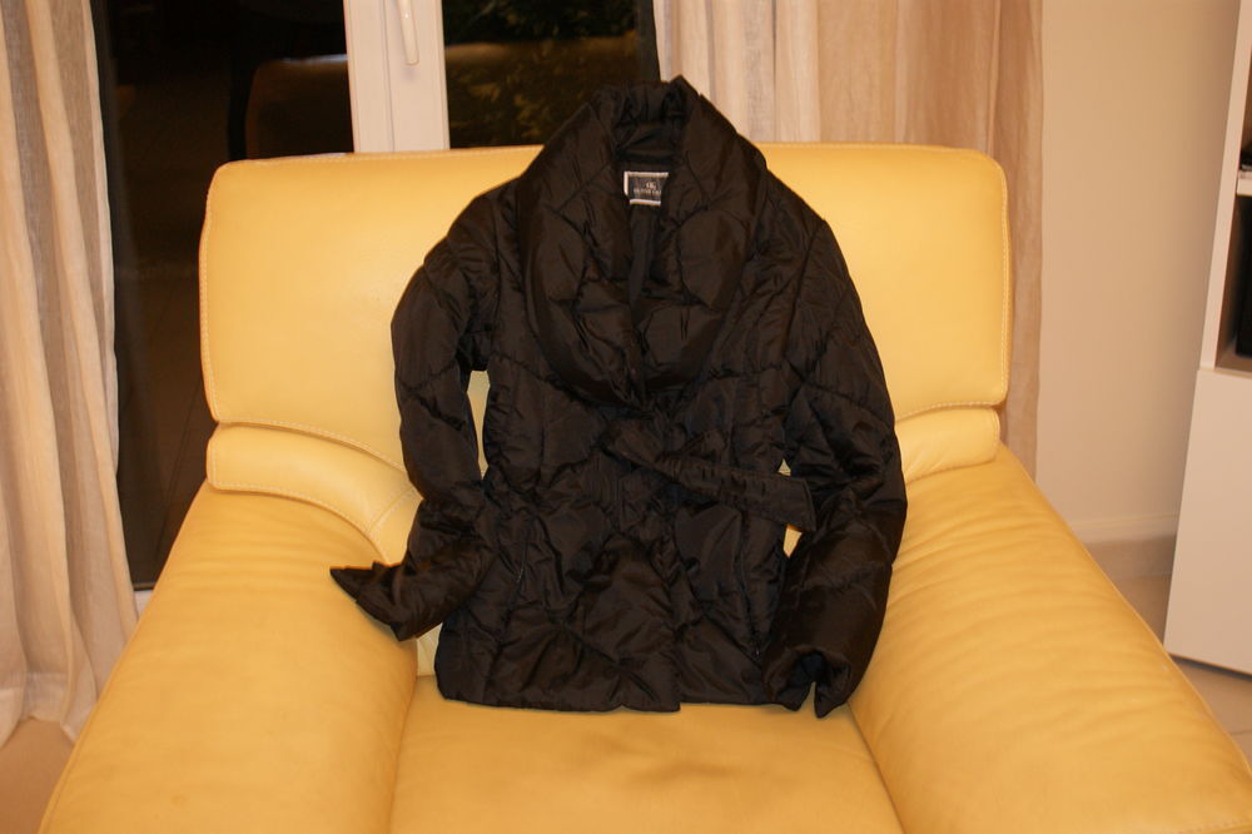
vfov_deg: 31.9
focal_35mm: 42
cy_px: 417
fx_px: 1460
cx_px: 626
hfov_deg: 46.4
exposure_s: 1/60
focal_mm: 28
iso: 400
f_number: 3.2
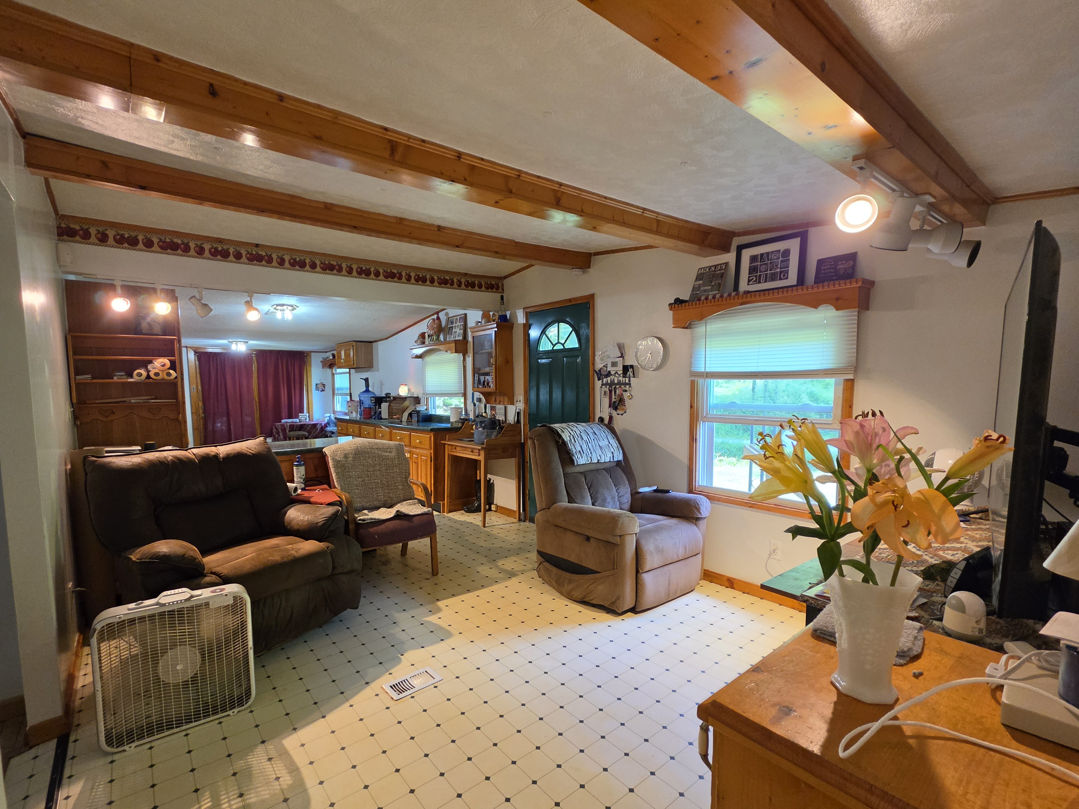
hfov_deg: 98.1
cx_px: 513
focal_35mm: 15
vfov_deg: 81.7
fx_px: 468
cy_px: 425
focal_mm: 2.2
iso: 250
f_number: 1.9
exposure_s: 1/120
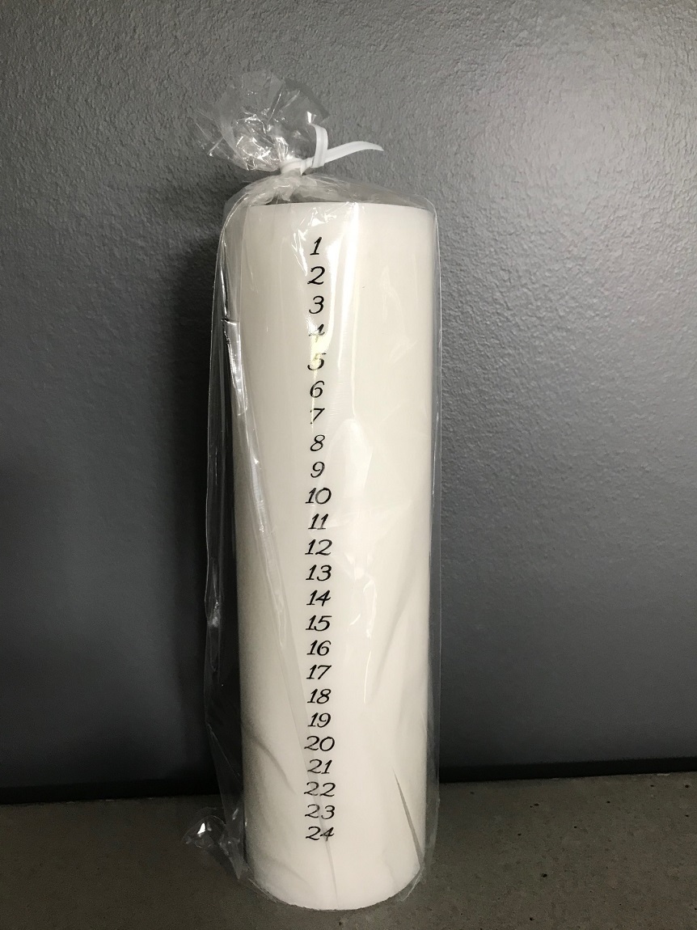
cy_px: 465
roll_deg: +0.6
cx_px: 348
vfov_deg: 63.5
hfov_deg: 49.7
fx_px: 752
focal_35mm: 28
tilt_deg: -10.6
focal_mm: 3.99
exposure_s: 1/20
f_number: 1.8
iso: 40
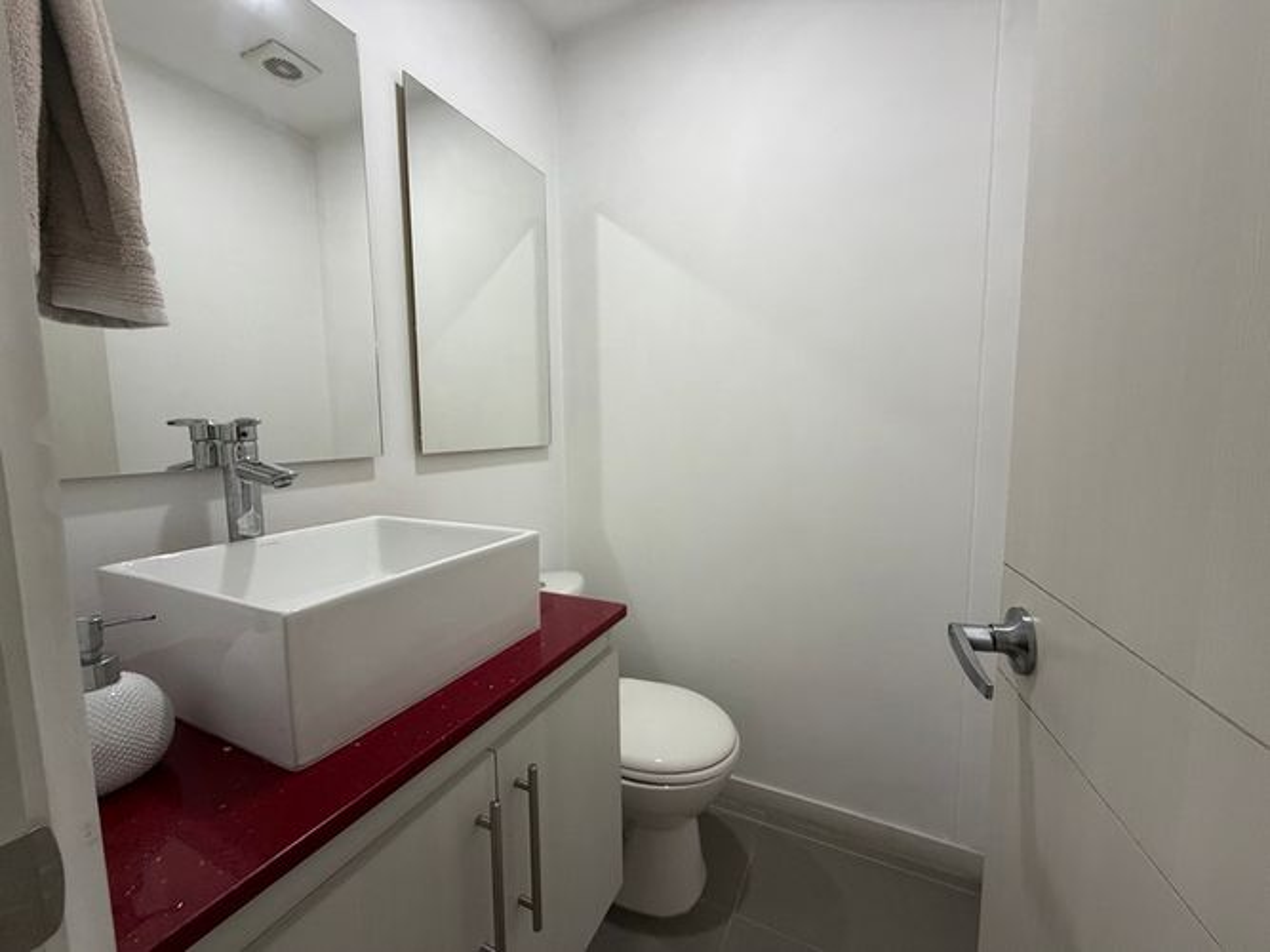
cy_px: 476
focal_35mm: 14
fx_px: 514
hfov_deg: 102.1
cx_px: 635
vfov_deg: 85.7
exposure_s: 1/60
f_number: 2.2
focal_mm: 2.22
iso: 250
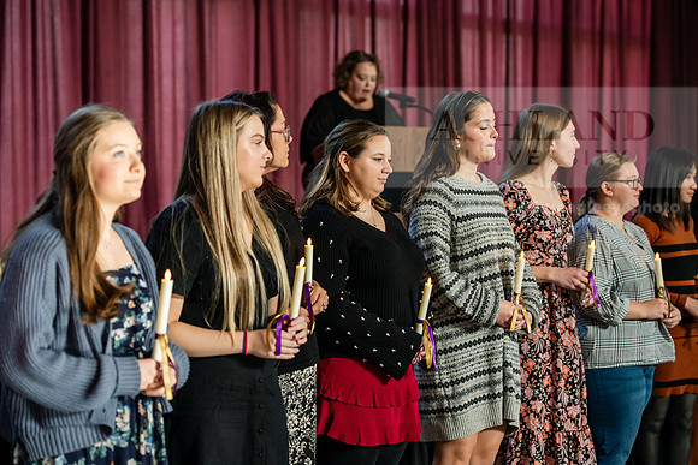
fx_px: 1745
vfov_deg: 15.2
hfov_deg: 22.6
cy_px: 232
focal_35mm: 90
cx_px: 349
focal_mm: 90
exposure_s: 1/200
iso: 1600
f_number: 4
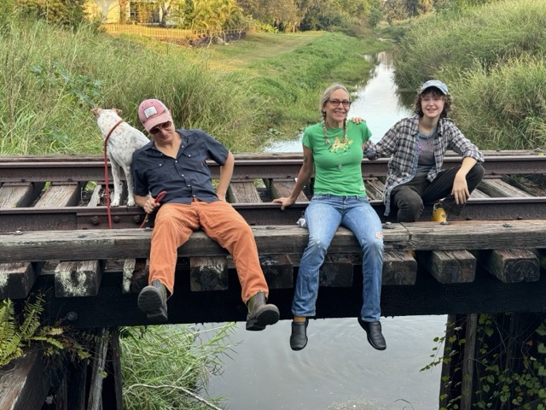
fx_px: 757
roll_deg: -0.3
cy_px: 205
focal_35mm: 48
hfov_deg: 39.7
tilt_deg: -14.2
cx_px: 273
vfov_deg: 30.3
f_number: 1.78
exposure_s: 1/168
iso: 64
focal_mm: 6.86
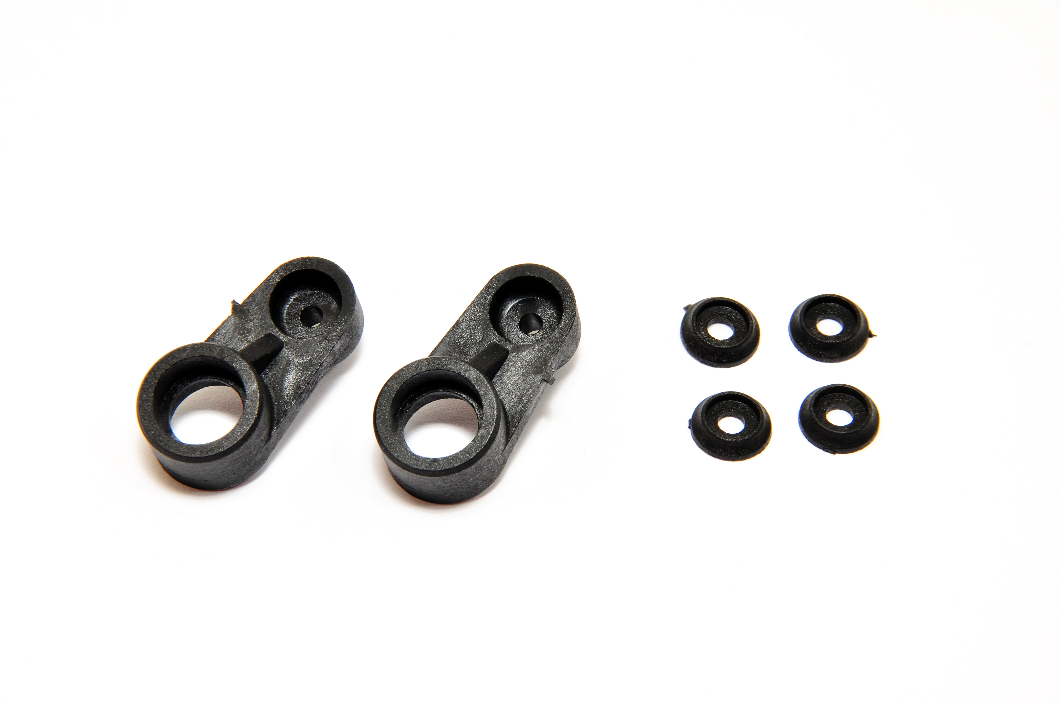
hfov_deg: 11.8
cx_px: 530
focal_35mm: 174
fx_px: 5117
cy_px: 352
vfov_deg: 7.9
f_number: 20
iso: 400
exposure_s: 1/60
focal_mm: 116
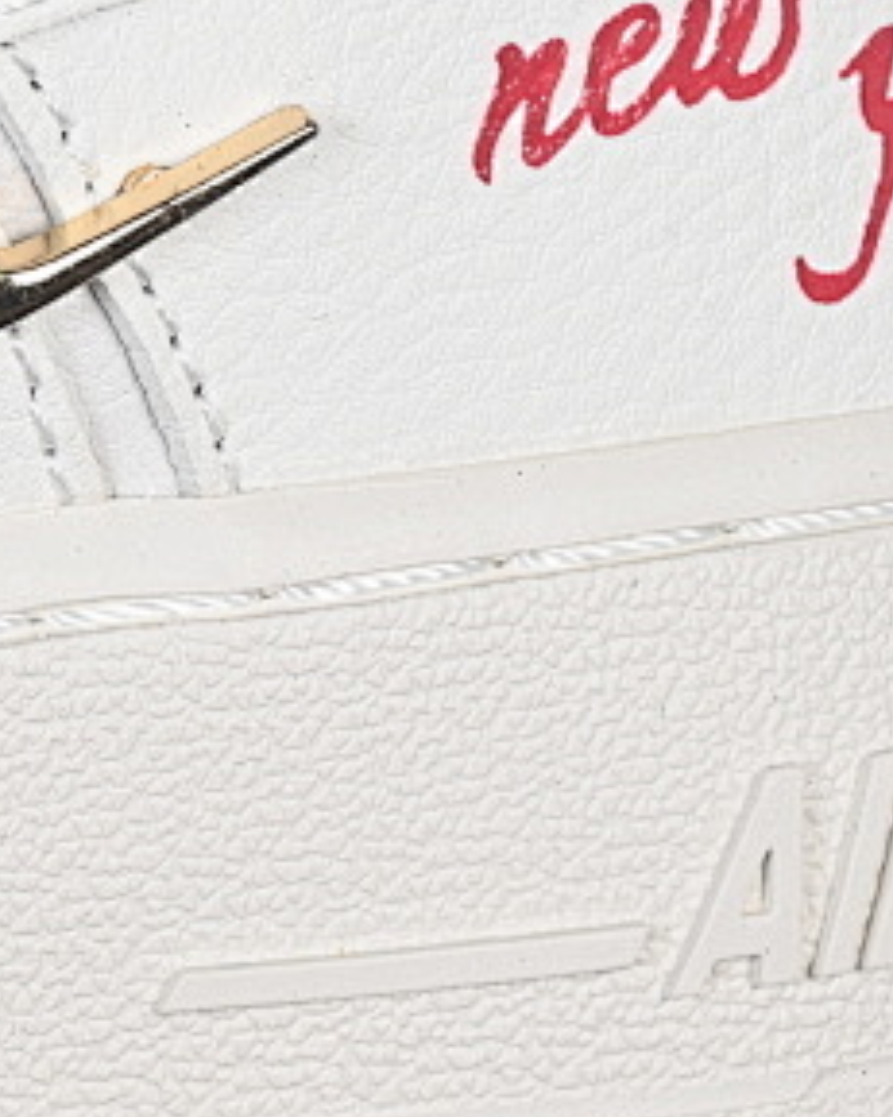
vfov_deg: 7.3
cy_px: 186
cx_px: -908
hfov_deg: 5.7
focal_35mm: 263
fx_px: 8693
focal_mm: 50
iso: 160
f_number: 7.1
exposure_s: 1/80
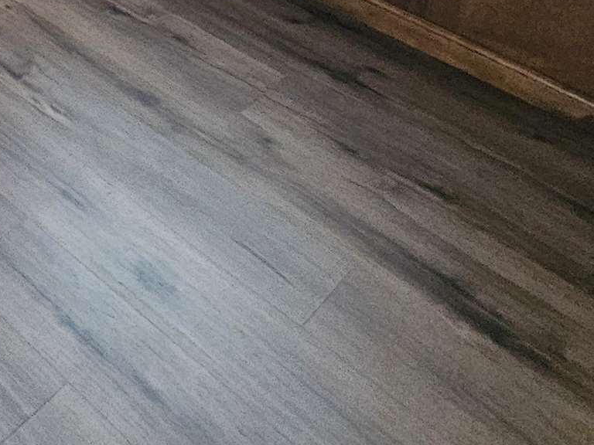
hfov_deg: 26.3
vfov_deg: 18.9
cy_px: -419
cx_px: -309
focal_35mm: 52
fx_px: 892
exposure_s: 1/24
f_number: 2.2
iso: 640
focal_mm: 2.2
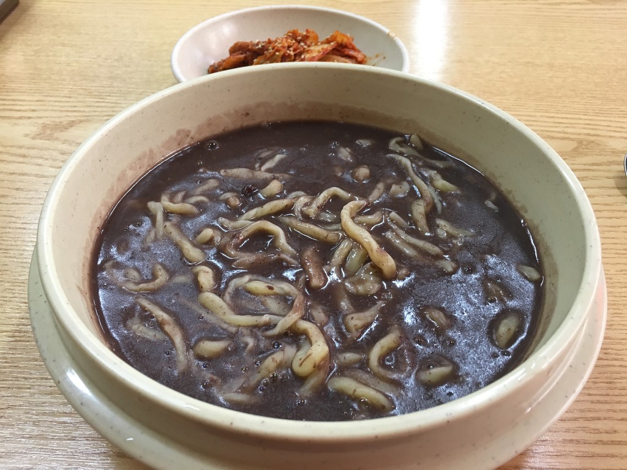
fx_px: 525
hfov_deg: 61.7
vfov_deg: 48.2
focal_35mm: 29
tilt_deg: -43.5
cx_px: 314
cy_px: 235
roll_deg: -2.0
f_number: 2.2
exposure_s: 1/30
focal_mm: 4.15
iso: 100
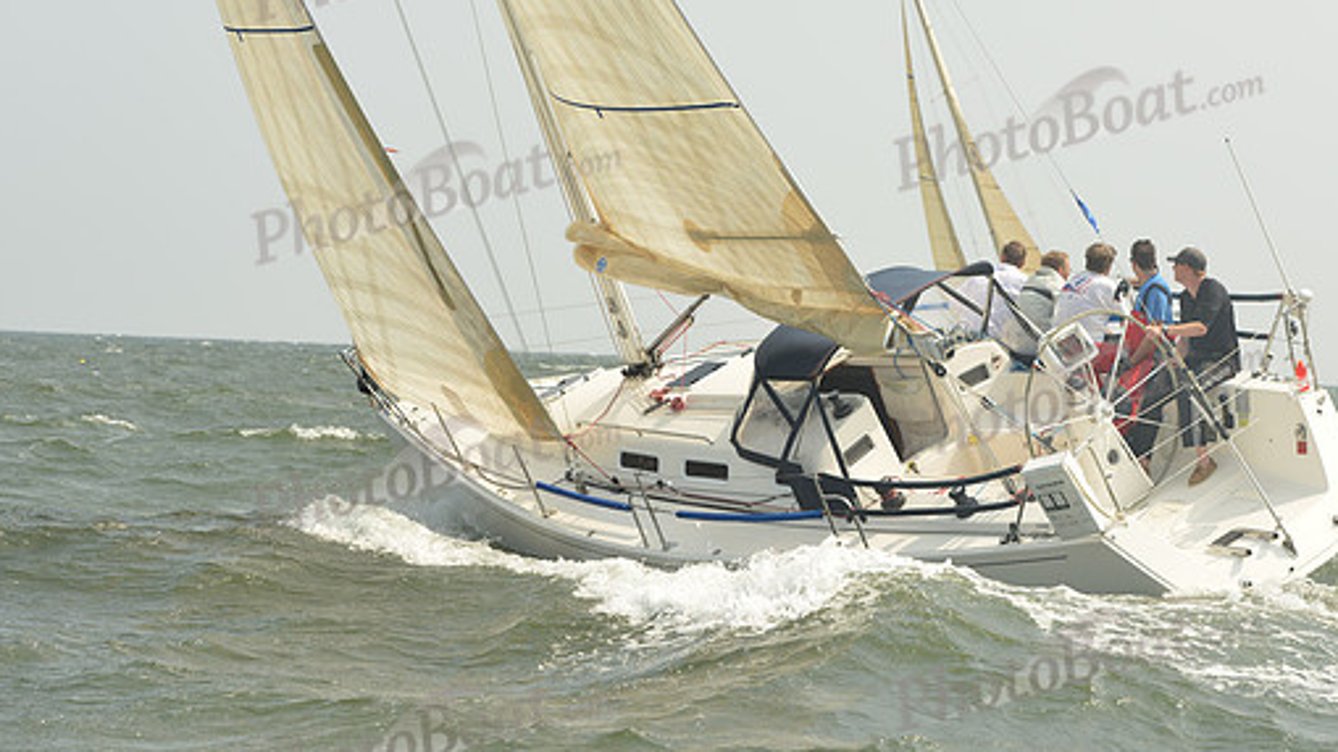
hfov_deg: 18.3
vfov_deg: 10.3
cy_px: 296
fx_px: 4150
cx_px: 760
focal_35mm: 117
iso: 320
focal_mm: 98
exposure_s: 1/1250
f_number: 8
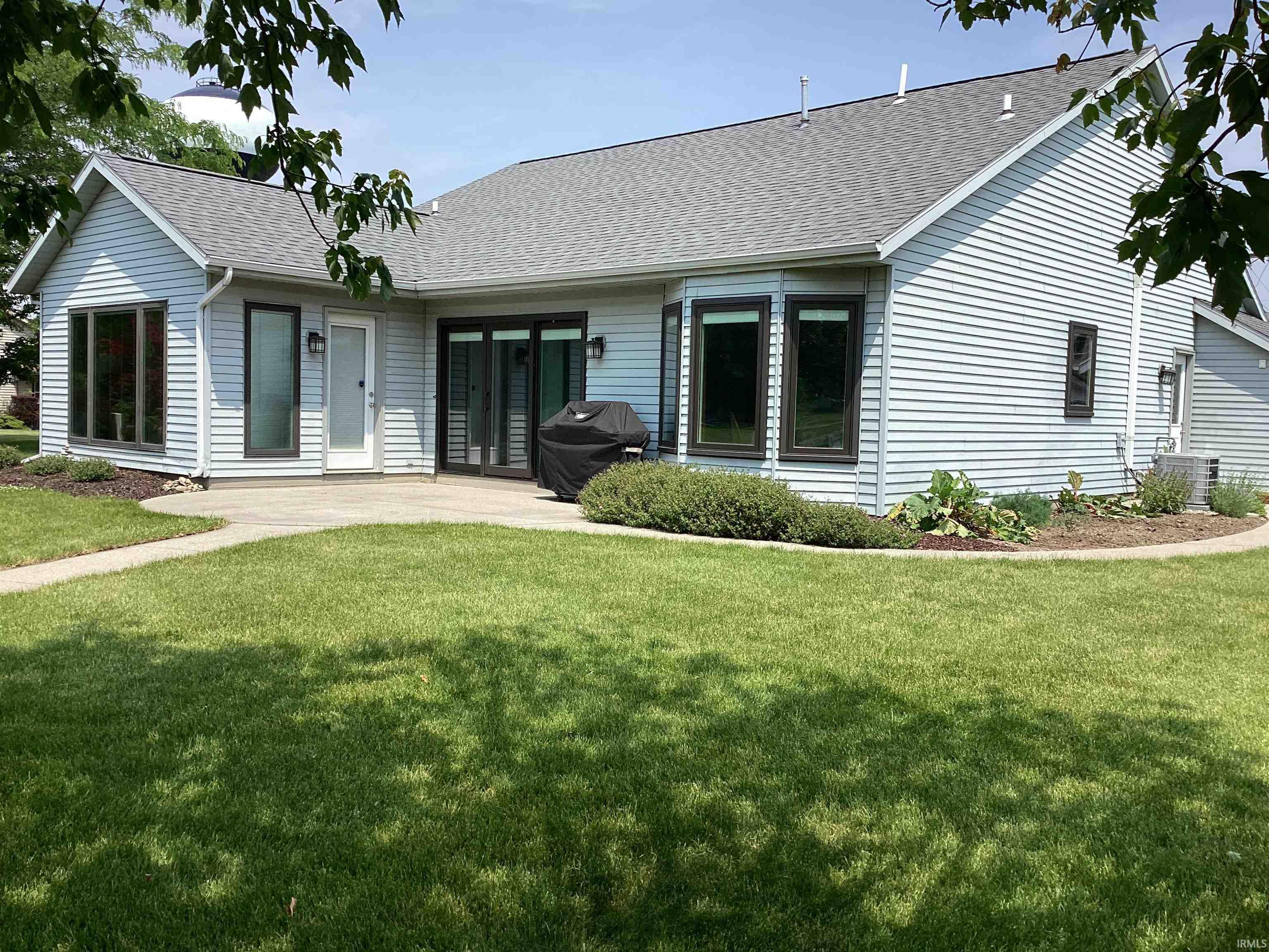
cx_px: 634
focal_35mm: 31
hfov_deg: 58.4
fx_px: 1136
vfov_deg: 45.4
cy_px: 476
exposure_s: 1/1131
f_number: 2.4
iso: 25
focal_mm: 3.3
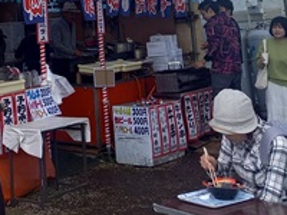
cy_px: -39
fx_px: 663
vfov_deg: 17.6
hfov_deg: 23.0
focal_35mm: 80
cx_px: -27
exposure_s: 1/306
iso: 50
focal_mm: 4.65
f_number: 1.8
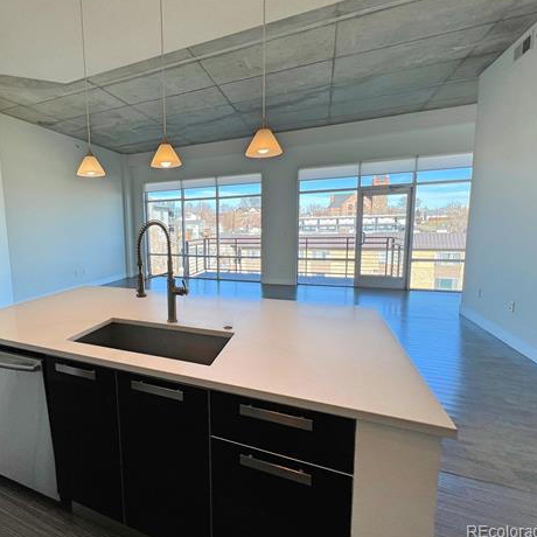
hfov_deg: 84.8
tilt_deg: -7.3
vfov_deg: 87.4
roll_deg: +1.8
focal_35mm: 16
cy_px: 264
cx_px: 186
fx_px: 281
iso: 32
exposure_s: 1/288
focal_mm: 1.57
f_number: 1.8
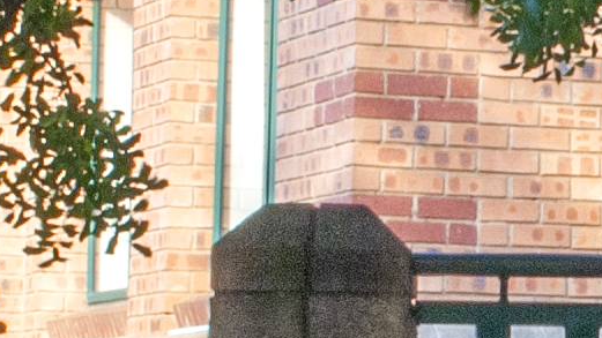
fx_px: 4102
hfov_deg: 8.3
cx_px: 689
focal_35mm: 257
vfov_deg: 4.7
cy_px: 159
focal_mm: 22
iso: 100
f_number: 22
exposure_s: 1/2.5
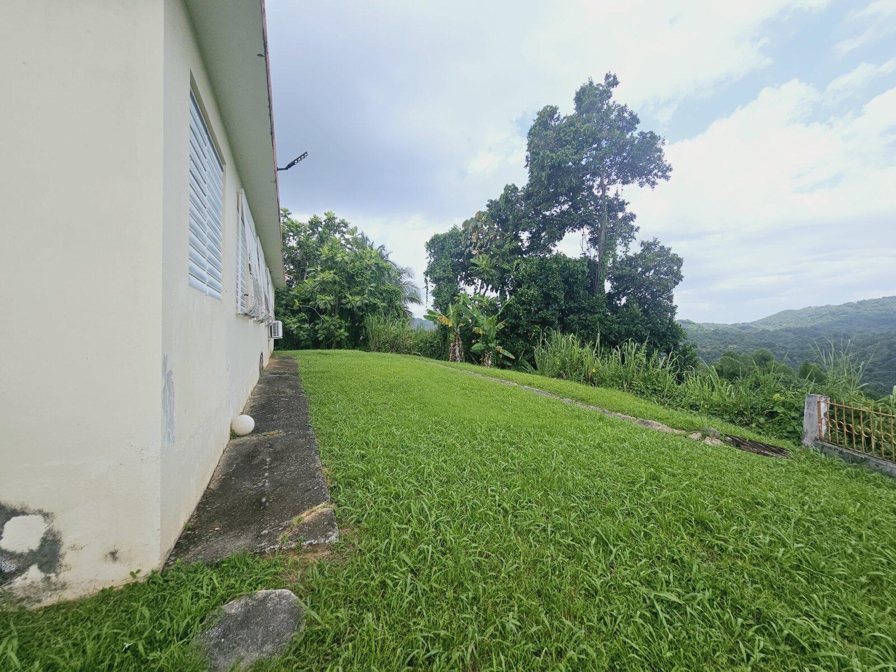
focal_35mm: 13
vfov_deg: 89.9
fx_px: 336
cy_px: 336
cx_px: 448
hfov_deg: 106.2
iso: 50
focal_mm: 2.2
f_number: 2.2
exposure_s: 1/2246
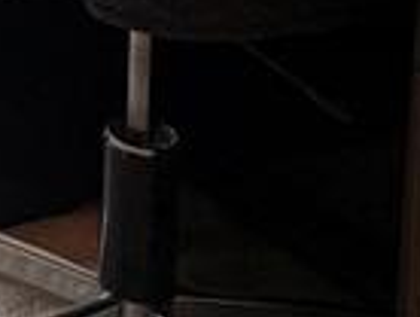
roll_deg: +0.1
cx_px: -828
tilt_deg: -7.3
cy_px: -753
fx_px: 2163
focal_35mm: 178
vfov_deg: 7.1
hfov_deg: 9.0
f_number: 1.78
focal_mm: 6.76
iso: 100
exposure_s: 1/60
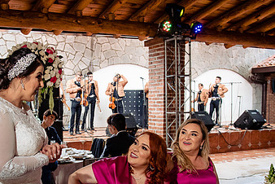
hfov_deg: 40.6
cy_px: 140
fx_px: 367
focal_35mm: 48
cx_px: 93
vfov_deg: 27.7
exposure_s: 1/125
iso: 2000
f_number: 7.1
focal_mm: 28
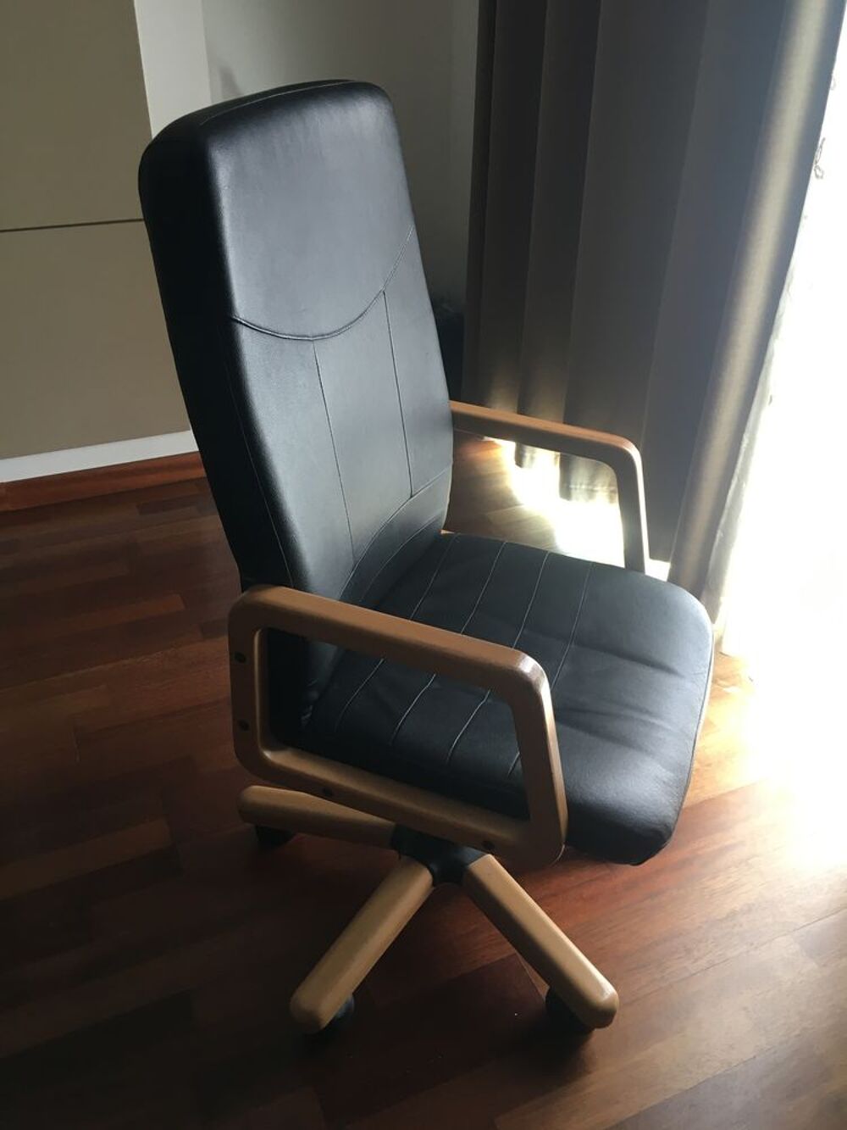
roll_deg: +0.0
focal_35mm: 29
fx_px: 946
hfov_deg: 48.2
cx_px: 424
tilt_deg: -30.8
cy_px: 565
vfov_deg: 61.7
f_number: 2.2
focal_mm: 4.15
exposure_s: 1/33
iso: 80
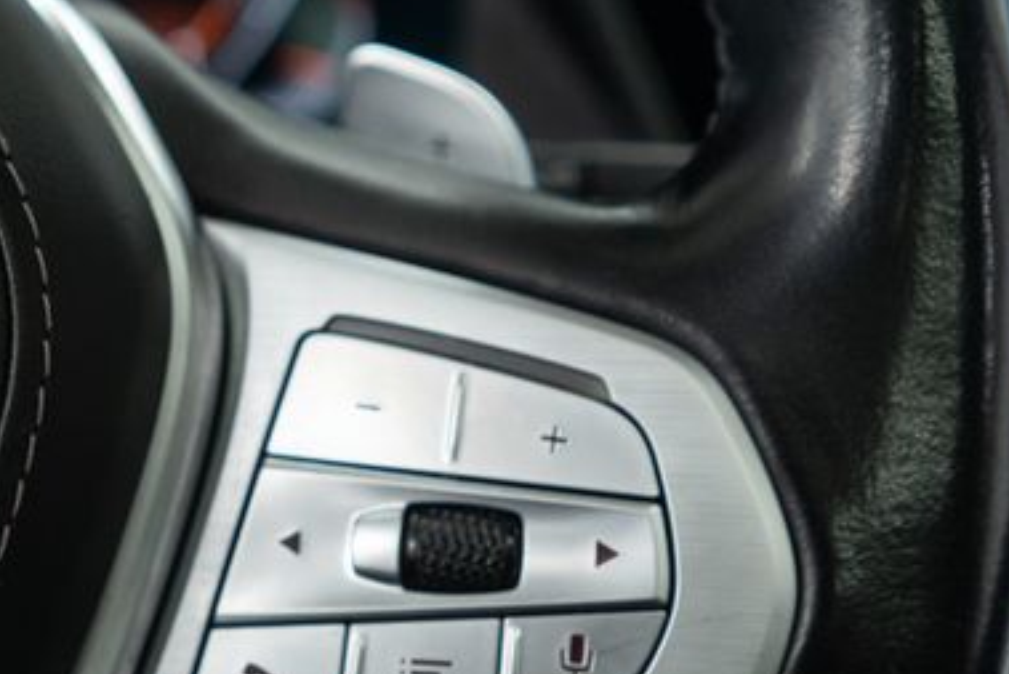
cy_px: 558
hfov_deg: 27.8
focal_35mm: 71
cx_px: 189
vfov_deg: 19.0
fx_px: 1991
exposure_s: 1/40
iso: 640
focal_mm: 28
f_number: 3.2
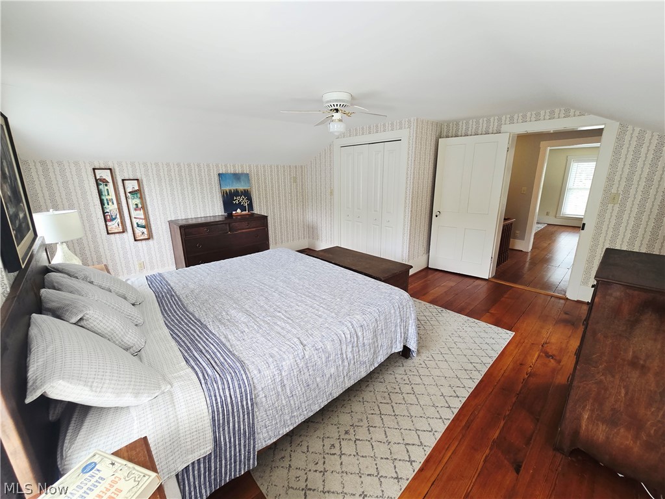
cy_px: 250
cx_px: 332
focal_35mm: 13
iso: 125
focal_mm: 2.2
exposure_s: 1/60
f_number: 2.2
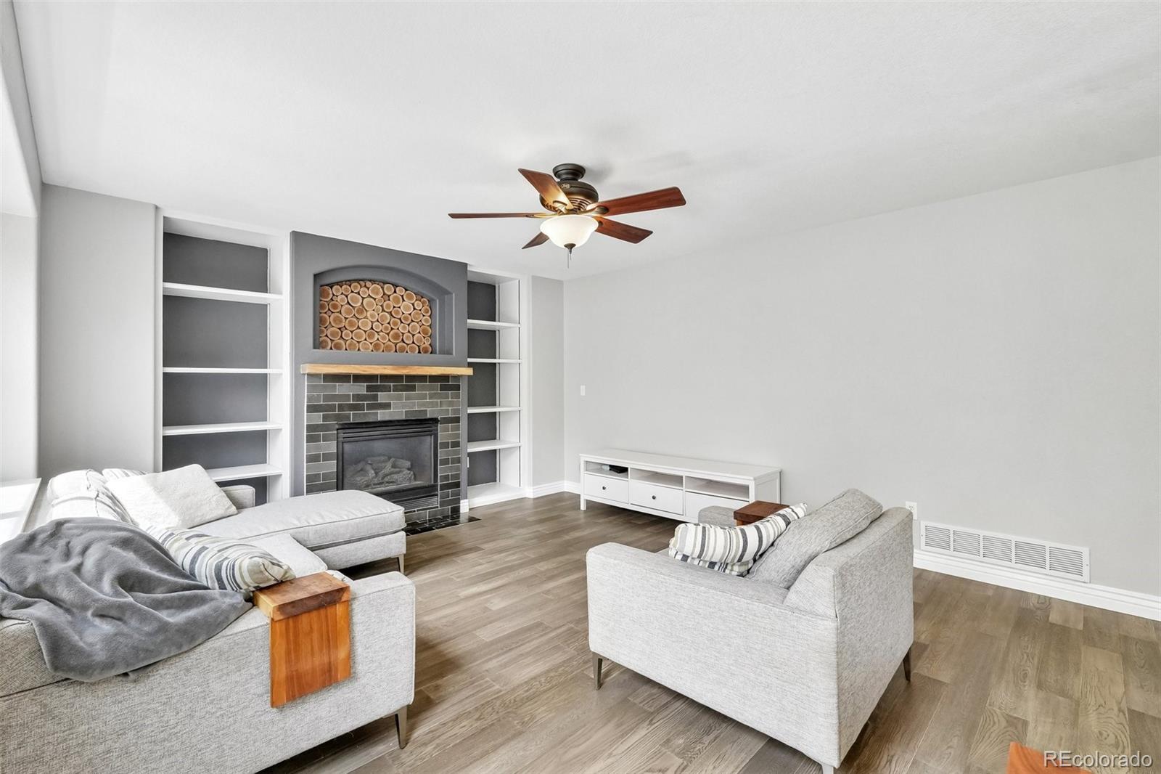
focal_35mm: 15
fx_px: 484
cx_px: 580
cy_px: 387
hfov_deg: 100.4
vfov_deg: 77.3
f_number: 8
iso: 800
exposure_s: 1/25
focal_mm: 10
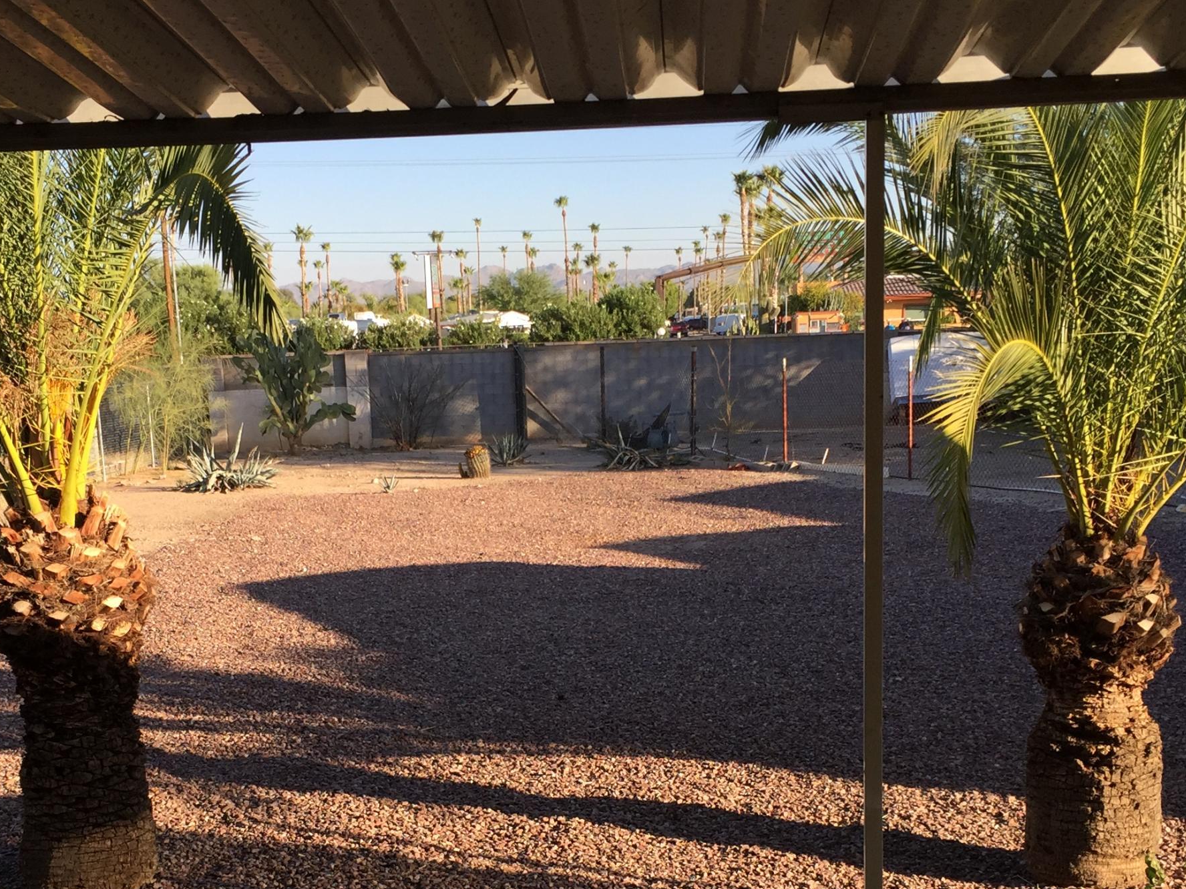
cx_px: 501
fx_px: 1679
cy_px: 675
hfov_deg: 38.8
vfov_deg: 29.2
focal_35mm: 49
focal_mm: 4.15
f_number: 2.2
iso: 32
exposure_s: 1/732
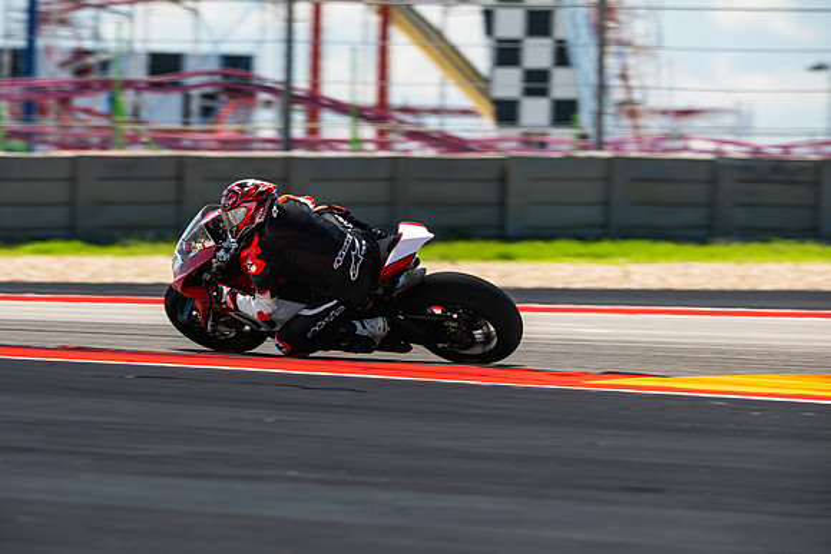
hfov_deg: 4.9
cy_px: 277
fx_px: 9697
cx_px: 416
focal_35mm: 420
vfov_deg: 3.3
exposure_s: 1/400
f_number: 4.5
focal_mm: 280
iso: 160
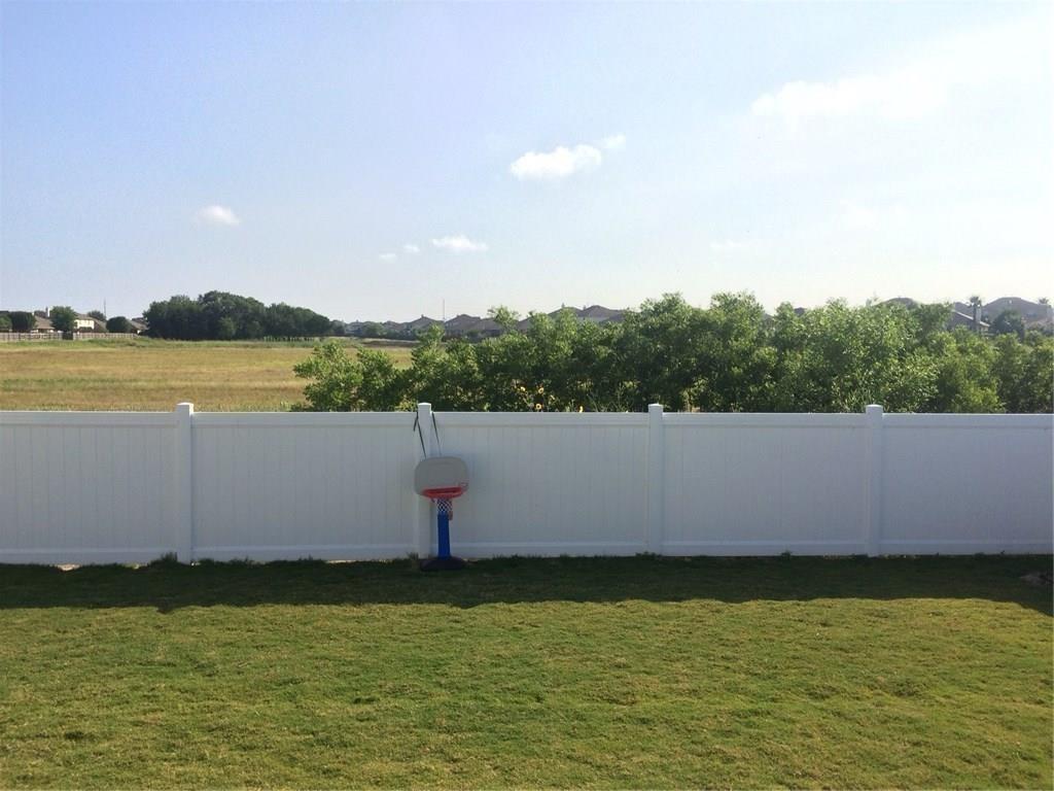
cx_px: 527
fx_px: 883
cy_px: 396
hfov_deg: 61.7
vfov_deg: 48.2
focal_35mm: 29
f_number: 2.2
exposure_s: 1/1786
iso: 32
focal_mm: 4.15
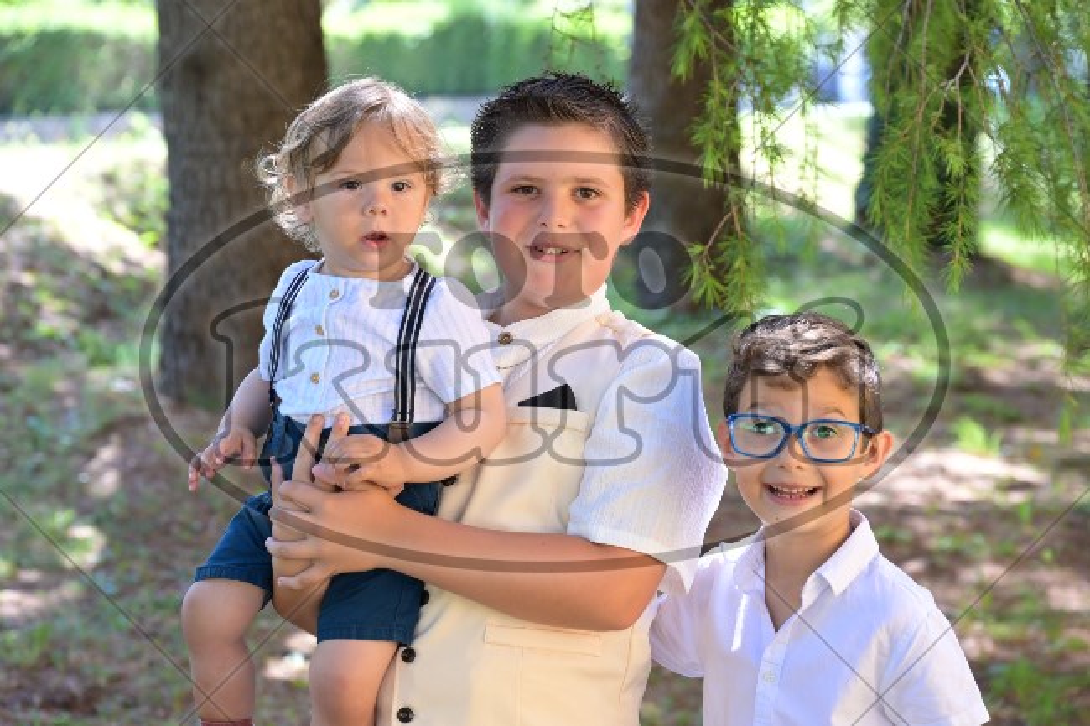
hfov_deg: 21.5
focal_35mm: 95
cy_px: 363
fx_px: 2875
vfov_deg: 14.4
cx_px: 545
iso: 640
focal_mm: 95
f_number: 5.6
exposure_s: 1/160
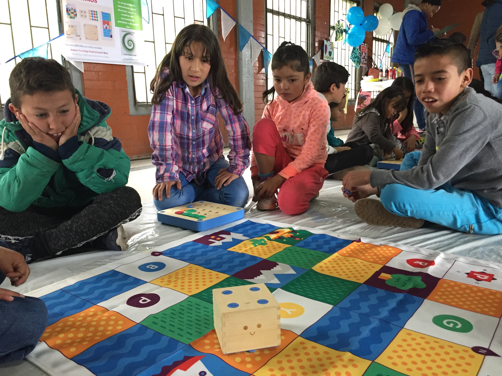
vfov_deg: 48.2
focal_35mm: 29
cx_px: 251
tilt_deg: -12.8
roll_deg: +1.9
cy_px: 188
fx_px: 421
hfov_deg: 61.7
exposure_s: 1/30
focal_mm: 4.15
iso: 160
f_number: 2.2
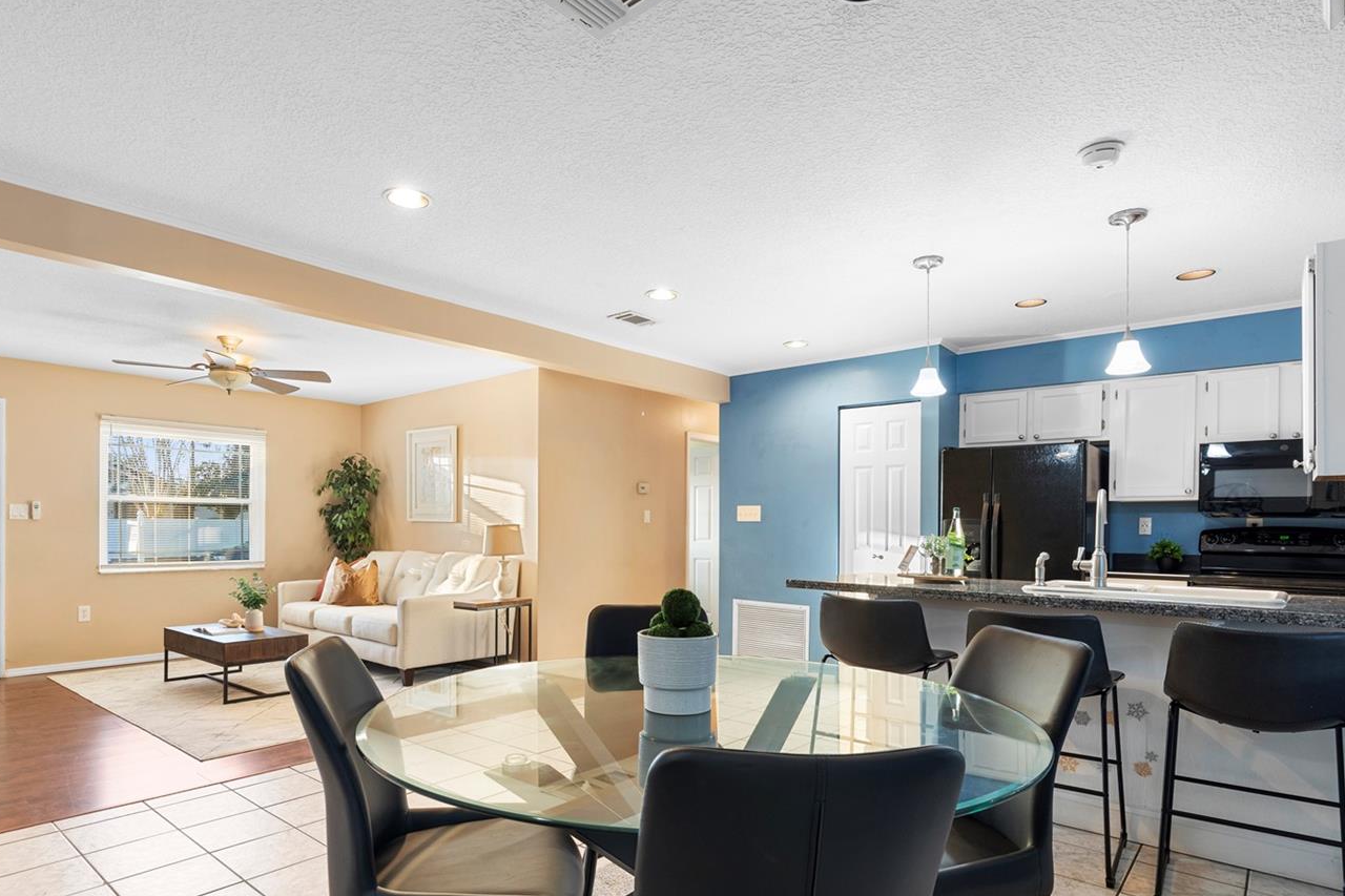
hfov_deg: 83.9
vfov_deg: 61.5
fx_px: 747
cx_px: 640
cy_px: 532
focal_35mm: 20
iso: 800
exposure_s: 1/4
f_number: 8
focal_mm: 16
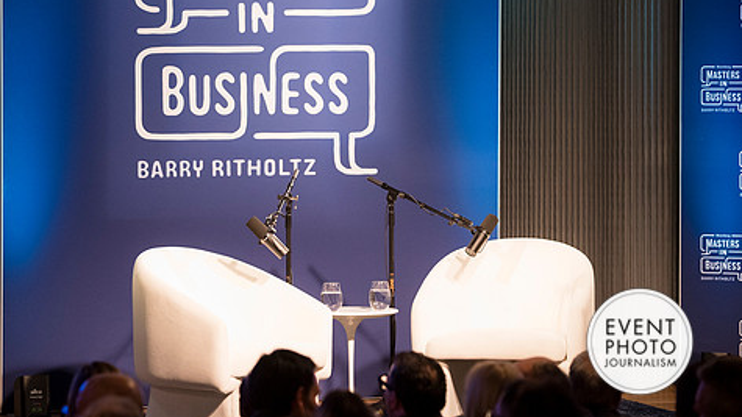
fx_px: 3895
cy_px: 127
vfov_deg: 6.1
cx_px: 268
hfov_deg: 10.9
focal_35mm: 198
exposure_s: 1/125
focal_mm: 145
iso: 2000
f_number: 2.8
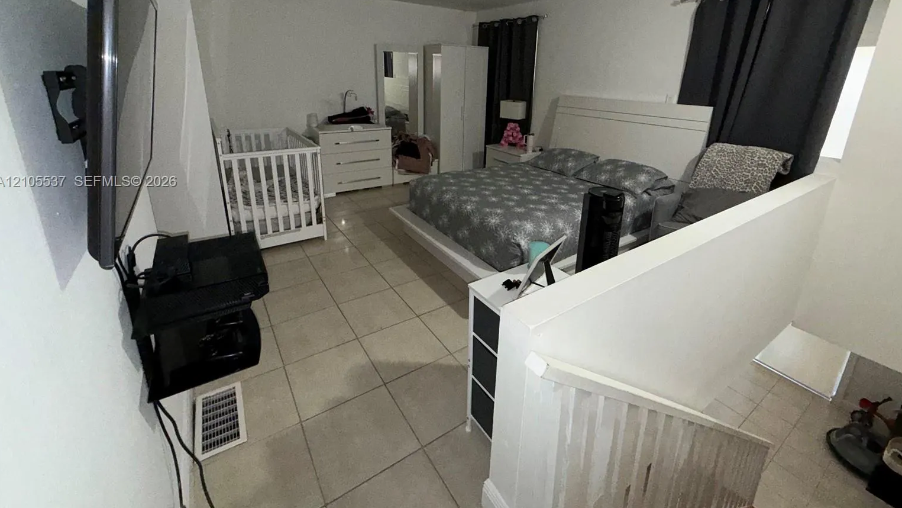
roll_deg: -1.4
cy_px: 182
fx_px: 383
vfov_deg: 65.8
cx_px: 465
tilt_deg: -15.7
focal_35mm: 16
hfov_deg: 99.3
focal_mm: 2.22
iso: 250
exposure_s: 1/60
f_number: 2.2
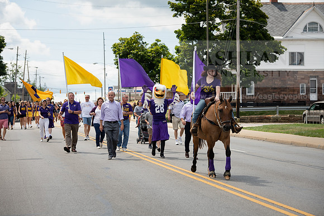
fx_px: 945
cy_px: 108
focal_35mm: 105
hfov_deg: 19.5
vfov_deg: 13.0
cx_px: 162
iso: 250
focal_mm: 105
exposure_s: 1/640
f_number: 6.3
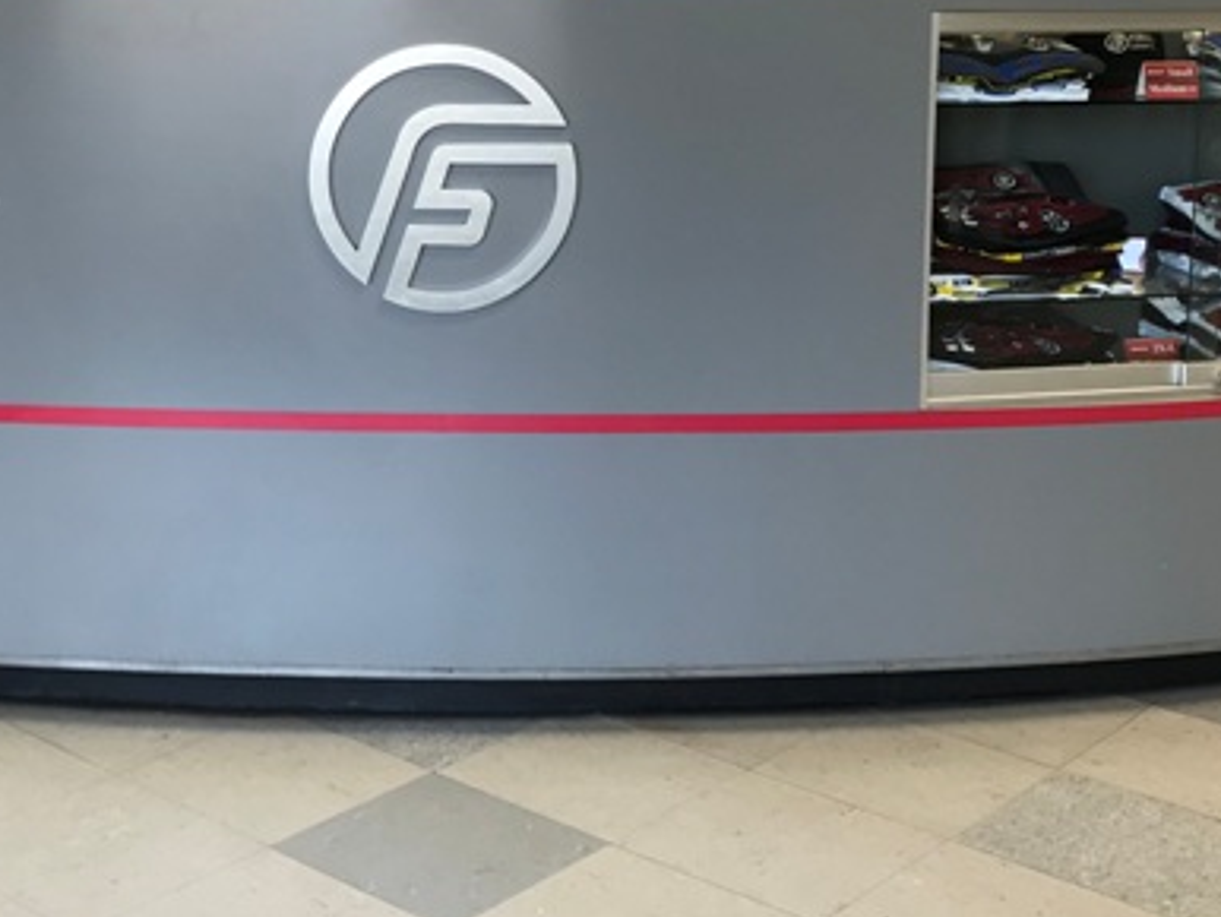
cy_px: 104
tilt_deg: -6.1
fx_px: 2047
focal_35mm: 58
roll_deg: -0.7
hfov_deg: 33.0
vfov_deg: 24.6
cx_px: 433
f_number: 1.8
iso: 25
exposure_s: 1/40
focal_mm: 3.99
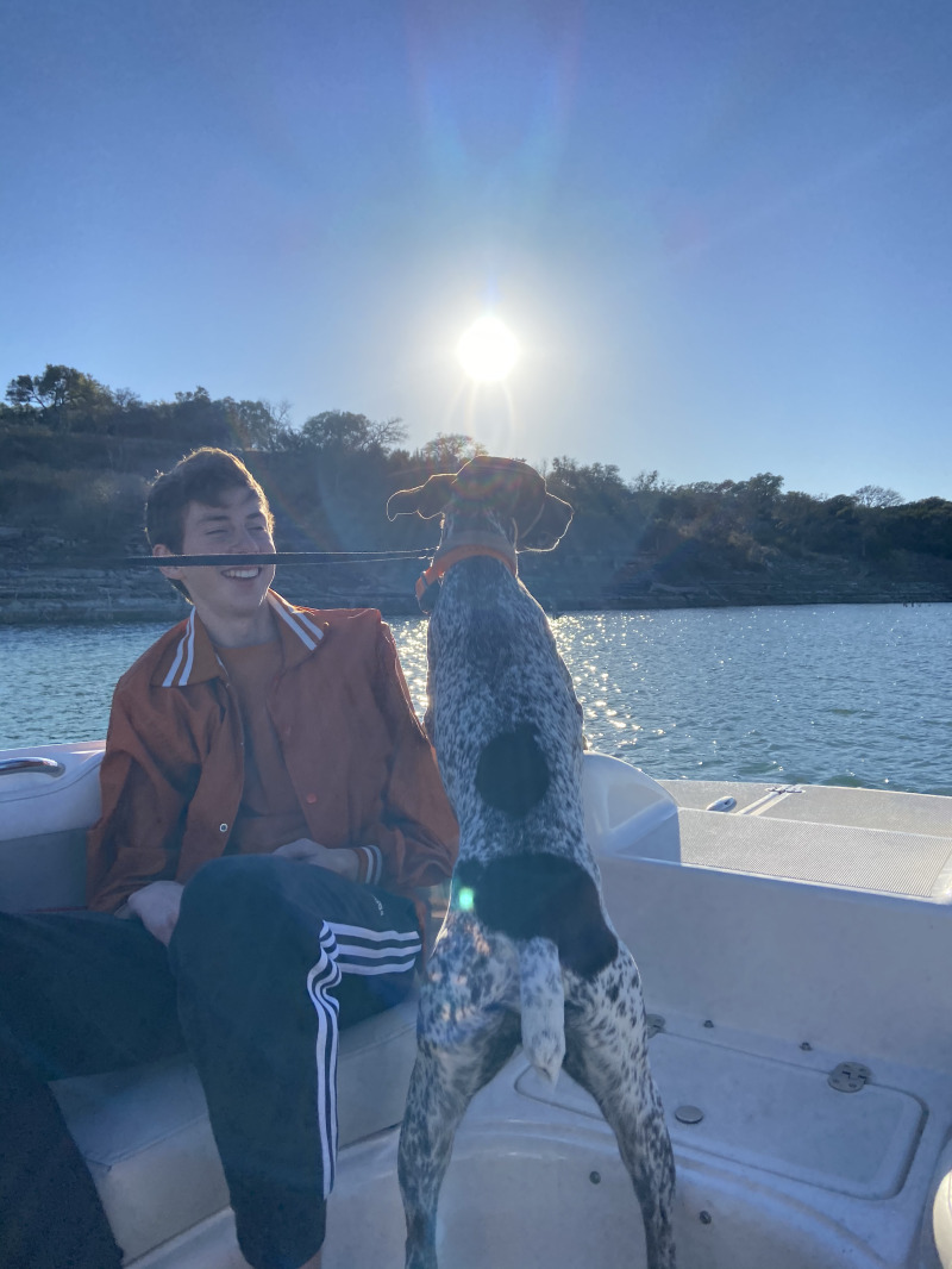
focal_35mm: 26
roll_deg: +1.6
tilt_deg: -0.9
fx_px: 953
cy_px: 634
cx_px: 476
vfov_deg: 67.3
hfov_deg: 53.1
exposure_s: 1/3846
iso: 32
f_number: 1.8
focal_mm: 4.25
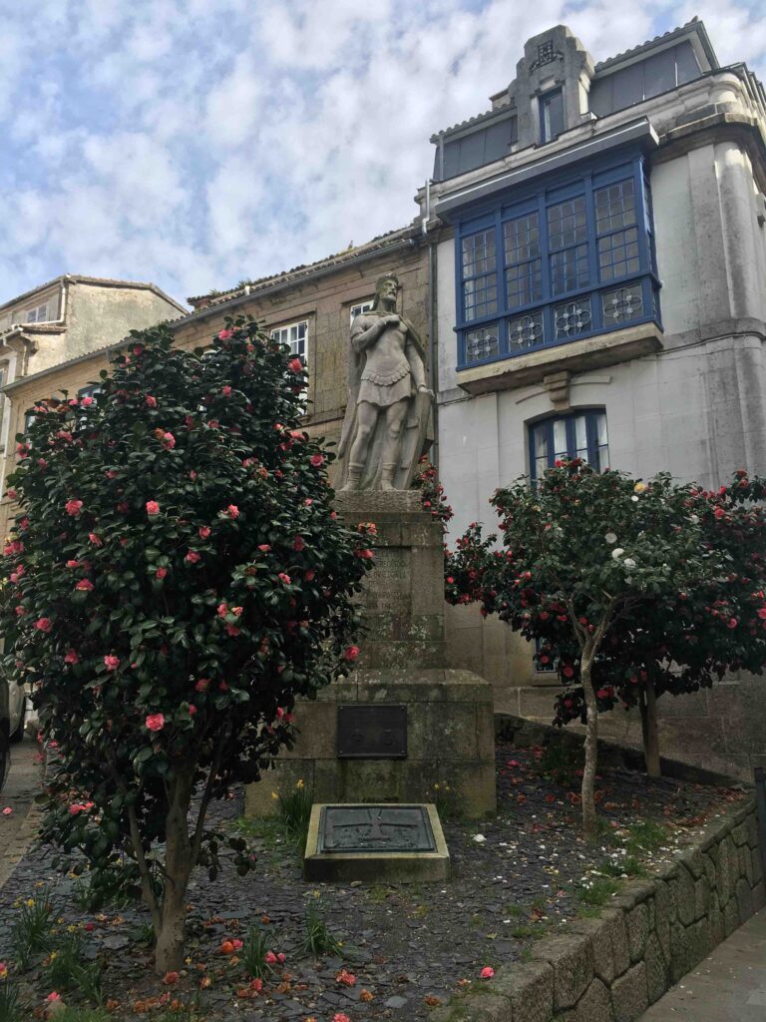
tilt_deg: +15.1
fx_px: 856
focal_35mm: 29
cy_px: 511
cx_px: 383
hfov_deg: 48.2
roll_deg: +0.3
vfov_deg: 61.7
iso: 25
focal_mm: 4.15
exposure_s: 1/845
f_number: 2.2
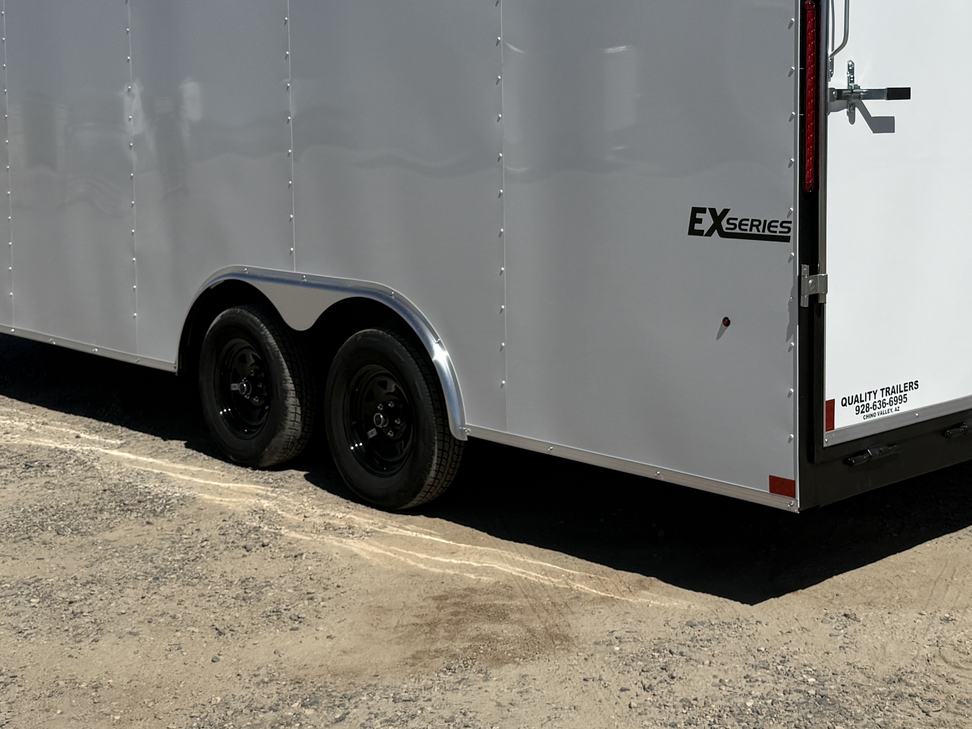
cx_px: 542
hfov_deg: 36.1
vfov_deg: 27.3
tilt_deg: -6.4
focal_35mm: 53
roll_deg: +2.3
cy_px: 221
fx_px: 1488
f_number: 1.78
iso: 80
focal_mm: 6.76
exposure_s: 1/11905
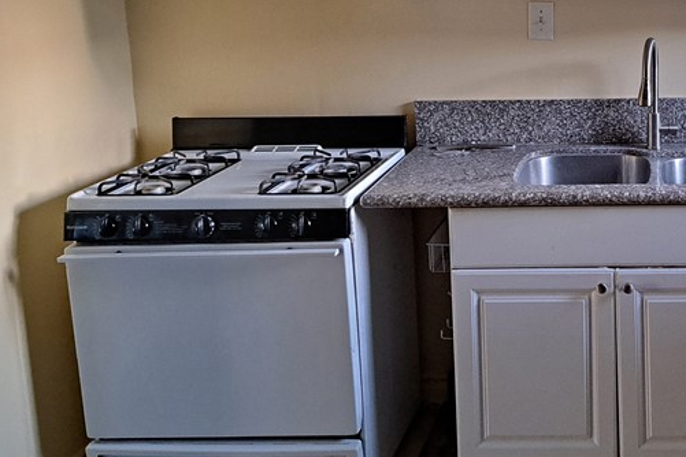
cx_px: 626
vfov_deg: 26.1
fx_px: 972
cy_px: 107
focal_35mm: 51
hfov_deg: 36.3
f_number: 1.8
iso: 400
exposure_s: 1/60
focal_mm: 5.23
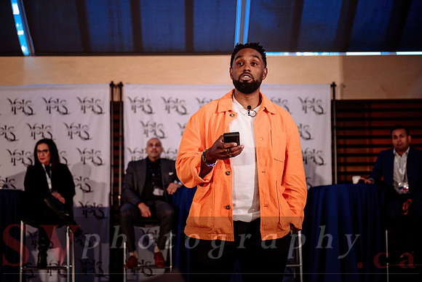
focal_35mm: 61
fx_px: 720
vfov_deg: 22.1
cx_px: 211
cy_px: 141
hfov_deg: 32.7
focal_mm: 60
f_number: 2.8
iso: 640
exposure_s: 1/250
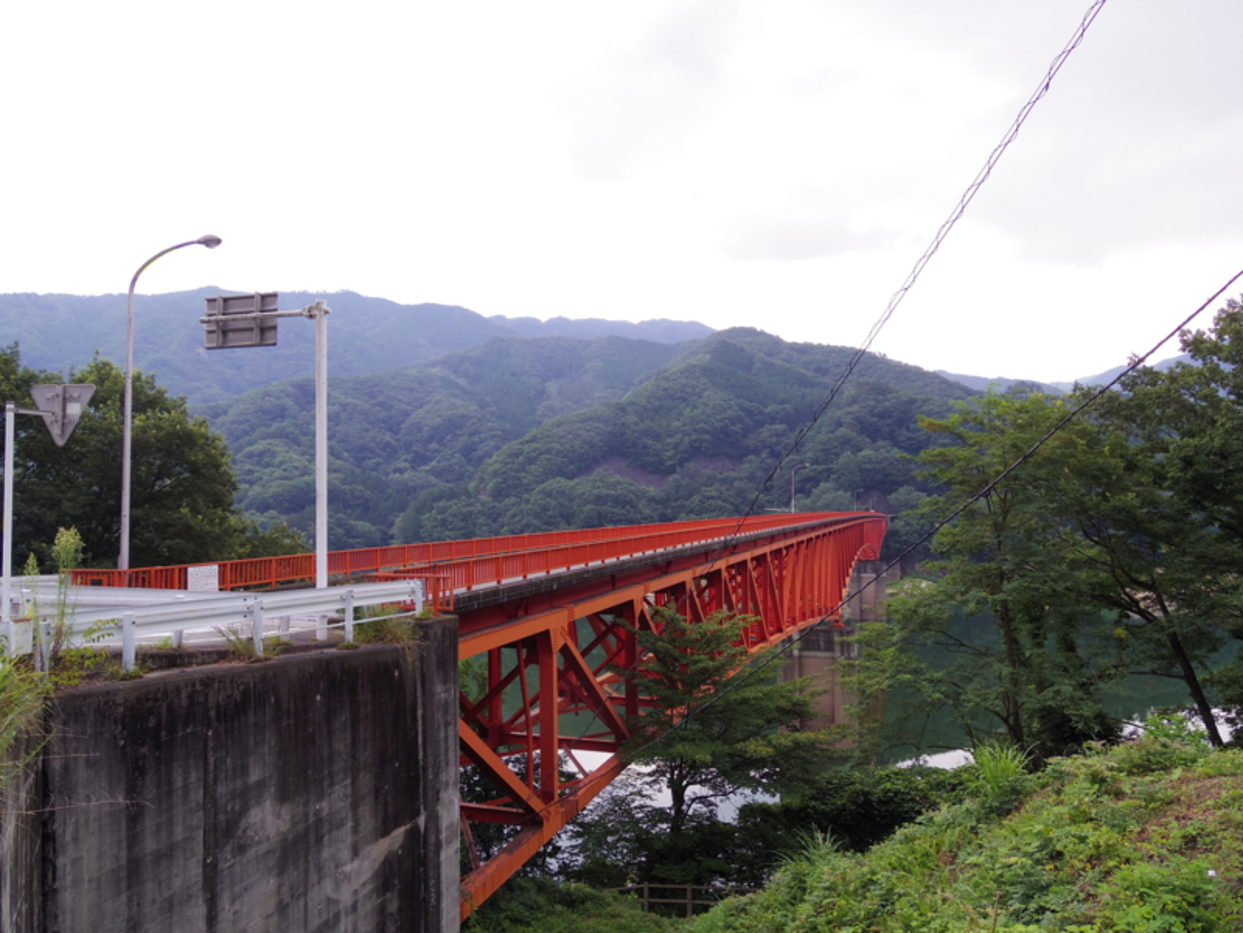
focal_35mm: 23
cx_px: 622
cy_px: 466
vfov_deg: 58.9
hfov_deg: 73.9
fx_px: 826
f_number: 4
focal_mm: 5
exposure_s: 1/125
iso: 200
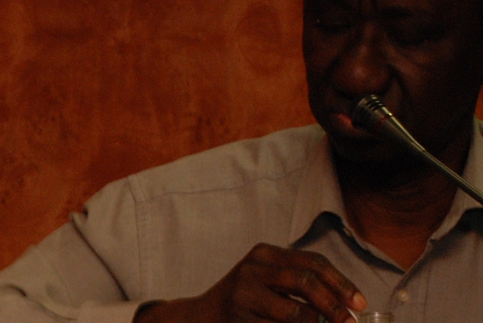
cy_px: 370
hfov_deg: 6.3
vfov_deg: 4.3
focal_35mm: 322
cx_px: -109
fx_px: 4326
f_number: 4.8
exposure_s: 1/60
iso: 400
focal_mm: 48
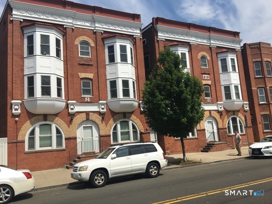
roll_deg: +2.2
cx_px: 136
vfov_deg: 48.2
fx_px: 228
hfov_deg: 61.7
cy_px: 102
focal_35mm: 29
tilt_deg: +7.7
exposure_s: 1/3205
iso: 25
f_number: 2.2
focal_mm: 4.15
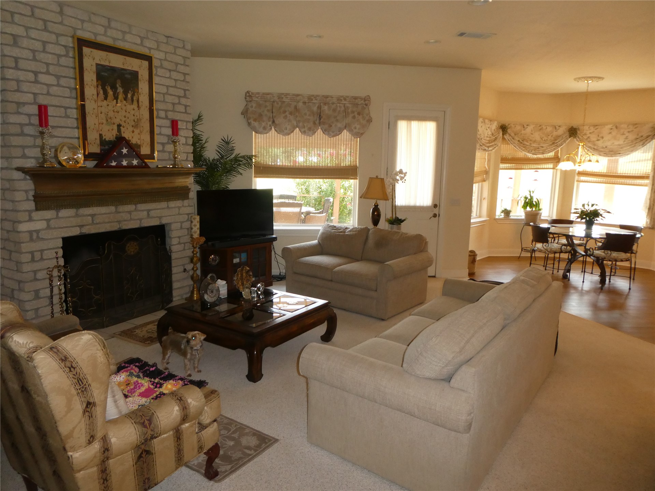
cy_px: 246
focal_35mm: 24
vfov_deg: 56.8
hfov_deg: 71.6
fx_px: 454
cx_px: 328
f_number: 3.3
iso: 320
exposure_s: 1/60
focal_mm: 4.3
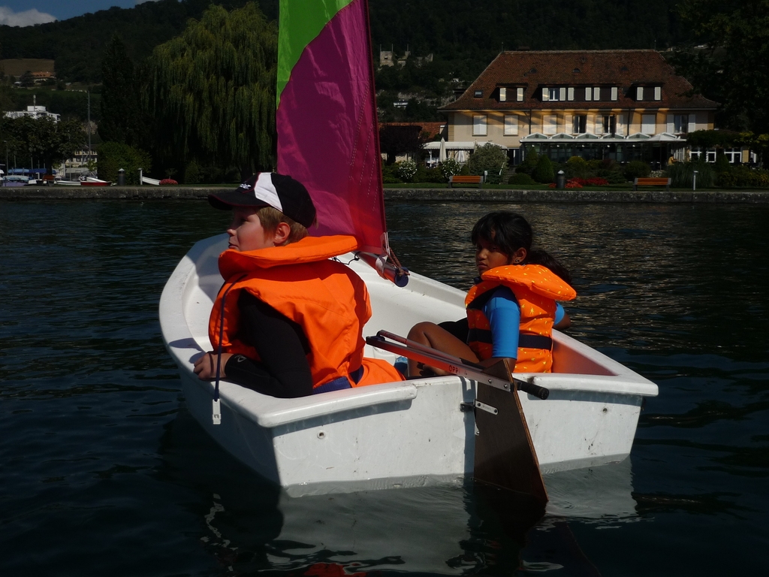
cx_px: 384
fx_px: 977
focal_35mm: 44
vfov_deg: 32.9
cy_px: 288
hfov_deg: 42.9
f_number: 9
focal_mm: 7.2
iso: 100
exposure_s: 1/500
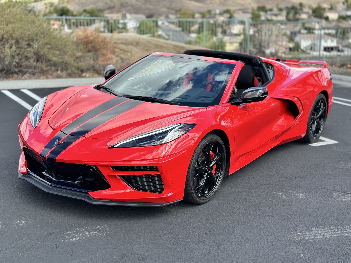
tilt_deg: -11.6
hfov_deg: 39.7
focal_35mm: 48
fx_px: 487
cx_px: 176
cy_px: 132
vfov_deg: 30.3
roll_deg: +0.3
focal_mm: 6.76
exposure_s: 1/1597
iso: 64
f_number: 1.78
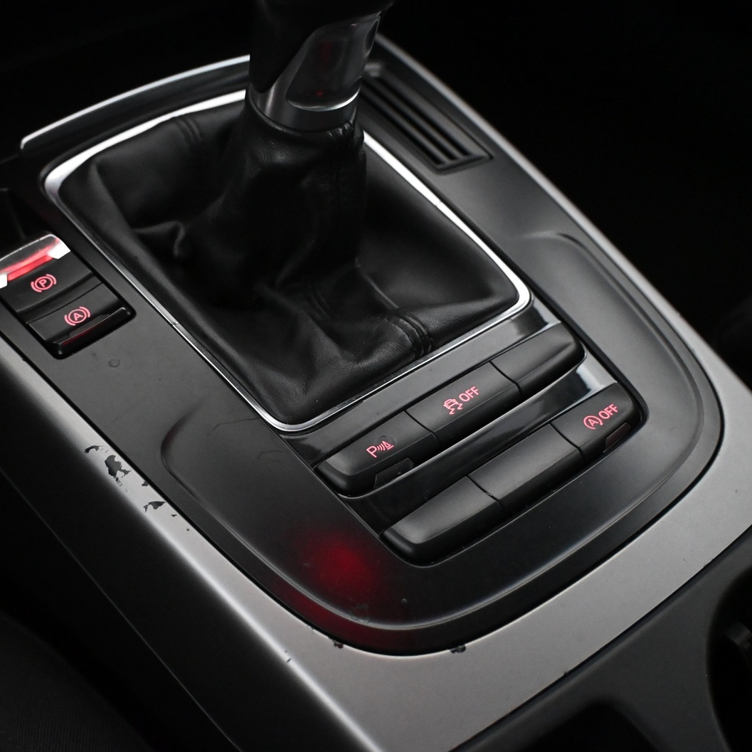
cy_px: 376
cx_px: 284
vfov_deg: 39.2
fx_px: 1057
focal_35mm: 43
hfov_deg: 38.9
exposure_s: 1/60
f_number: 4
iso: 6400
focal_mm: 22
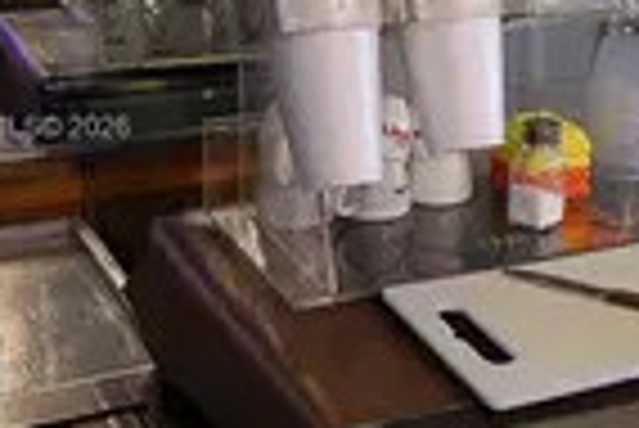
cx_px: 670
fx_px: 1350
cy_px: 131
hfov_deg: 25.1
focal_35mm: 76
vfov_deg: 17.9
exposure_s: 1/30
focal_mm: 18
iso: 720
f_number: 3.5
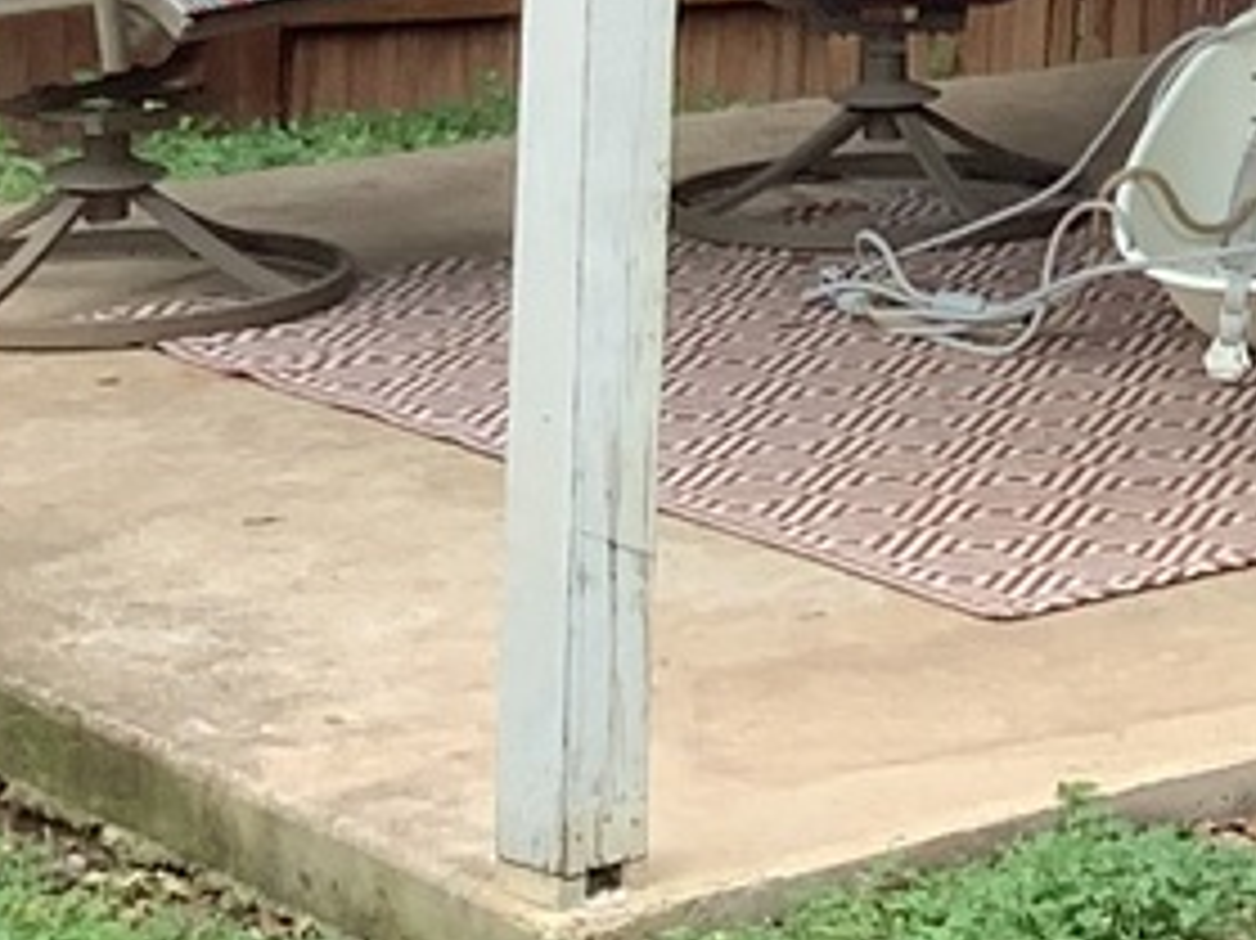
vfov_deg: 8.8
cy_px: -841
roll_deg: -2.1
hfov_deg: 11.6
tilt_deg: +4.3
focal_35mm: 160
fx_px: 5803
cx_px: 2093
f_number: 2.4
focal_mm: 3.3
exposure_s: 1/120
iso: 32
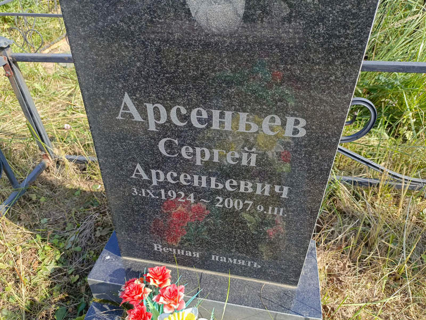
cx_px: 213
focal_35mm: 25
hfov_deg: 69.4
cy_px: 160
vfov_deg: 54.9
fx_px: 308
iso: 108
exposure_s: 1/361
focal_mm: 4.76
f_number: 1.69
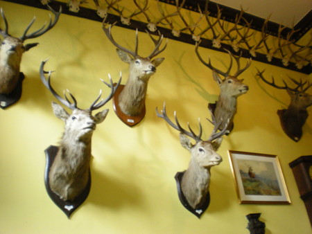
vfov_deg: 37.8
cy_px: 117
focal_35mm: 38
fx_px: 343
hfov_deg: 49.0
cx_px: 156
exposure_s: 1/12
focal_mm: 6.3
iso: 400
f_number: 3.1
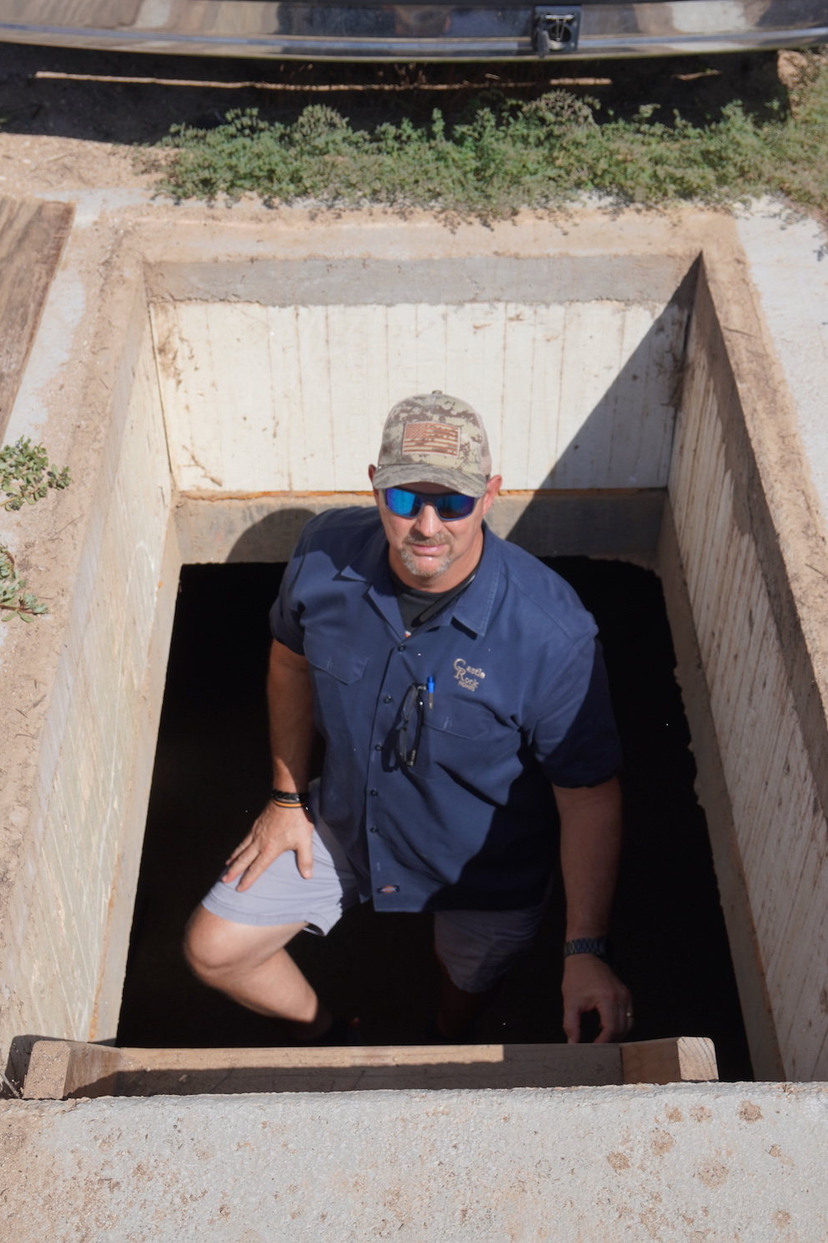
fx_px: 1541
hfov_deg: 30.1
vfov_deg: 43.9
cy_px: 598
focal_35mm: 45
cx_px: 454
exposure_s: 1/800
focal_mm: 23
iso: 100
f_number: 5
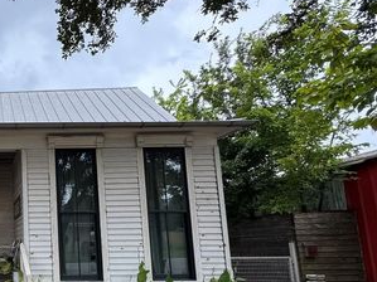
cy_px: 203
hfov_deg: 46.5
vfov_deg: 45.5
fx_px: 327
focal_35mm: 30
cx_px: -25
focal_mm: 2.22
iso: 40
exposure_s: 1/99
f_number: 2.2
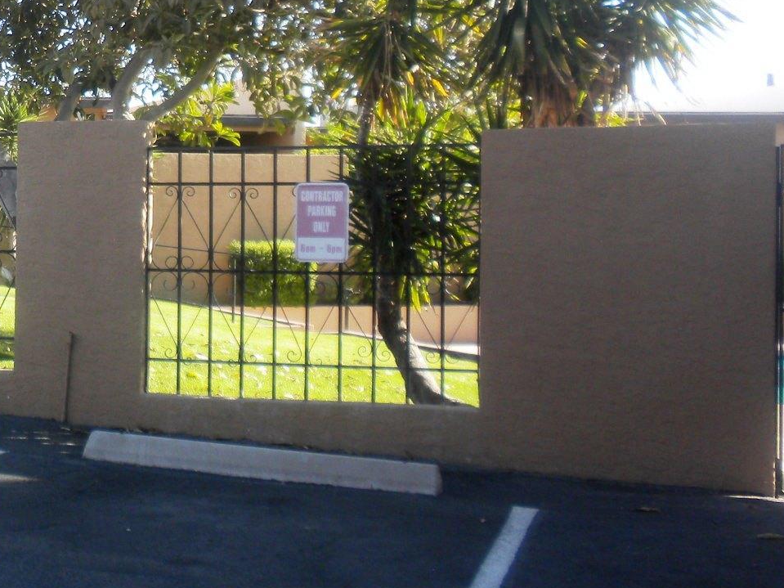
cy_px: 193
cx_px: -38
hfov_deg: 23.5
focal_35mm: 79
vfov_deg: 18.6
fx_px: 1789
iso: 64
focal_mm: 6.6
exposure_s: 1/197
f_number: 3.5
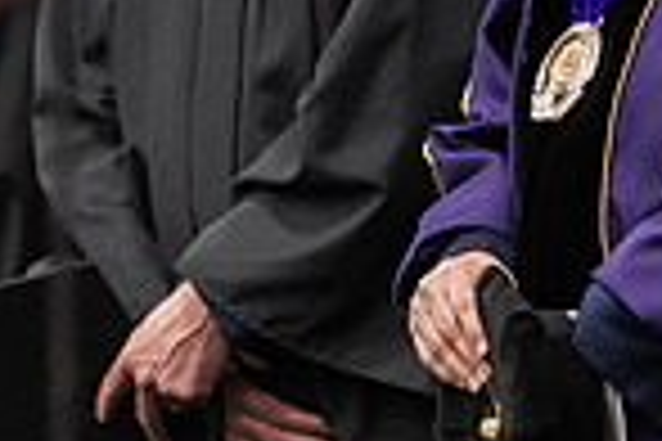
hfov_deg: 3.0
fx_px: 12724
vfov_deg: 2.0
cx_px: 685
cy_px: -182
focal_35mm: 692
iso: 4000
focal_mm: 175
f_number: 3.2
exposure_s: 1/200
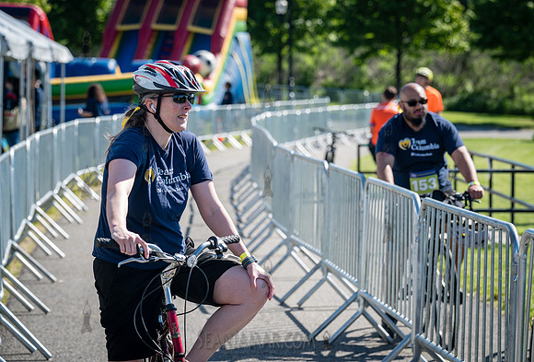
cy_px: 186
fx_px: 1767
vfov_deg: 11.7
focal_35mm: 119
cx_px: 280
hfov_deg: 17.2
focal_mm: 107
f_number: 4.5
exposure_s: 1/640
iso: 160
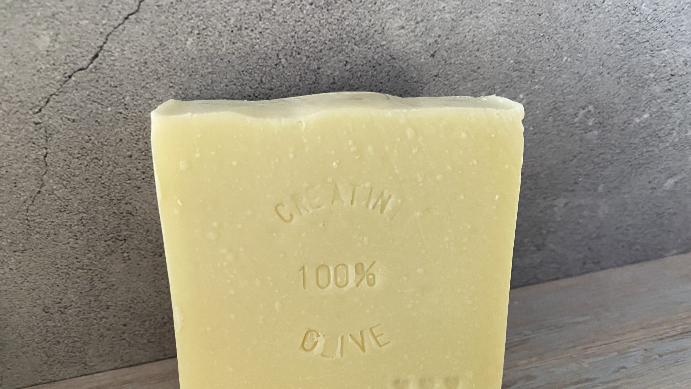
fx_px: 513
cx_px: 349
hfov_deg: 67.9
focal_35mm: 28
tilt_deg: -34.2
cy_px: 255
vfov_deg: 41.0
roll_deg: -1.3
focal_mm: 4.25
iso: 400
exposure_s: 1/60
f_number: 1.8
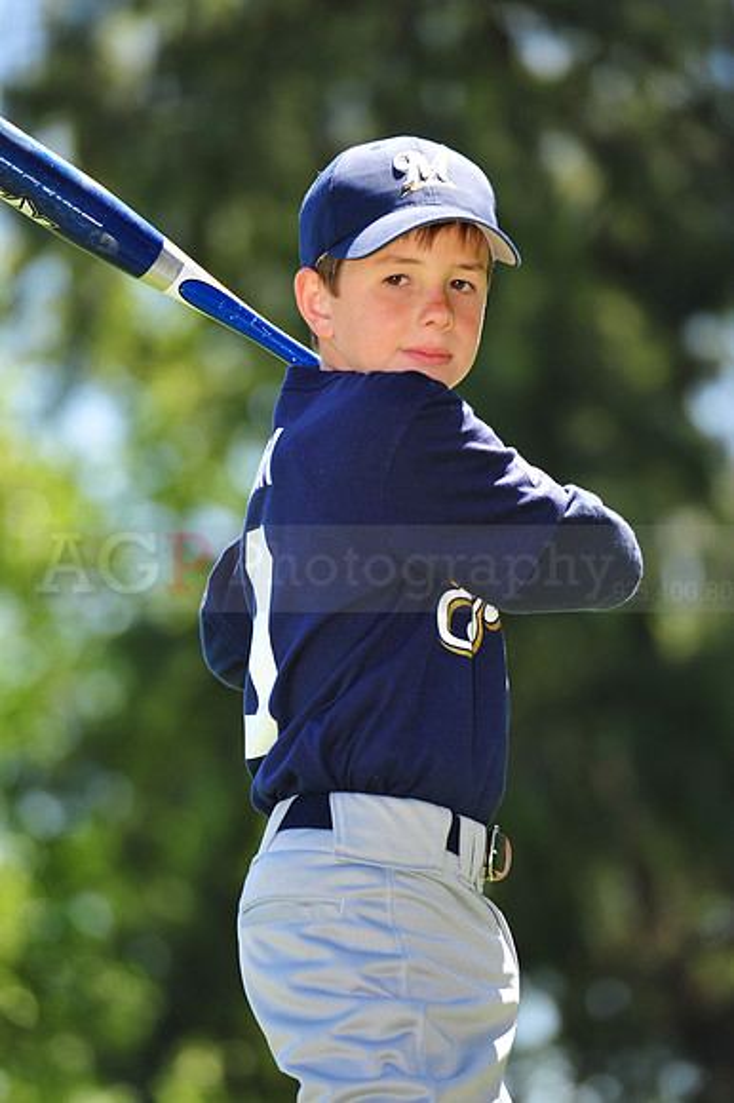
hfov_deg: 6.9
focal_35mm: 200
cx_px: 367
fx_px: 6124
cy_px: 552
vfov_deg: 10.3
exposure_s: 1/400
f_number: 4
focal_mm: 200
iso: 200
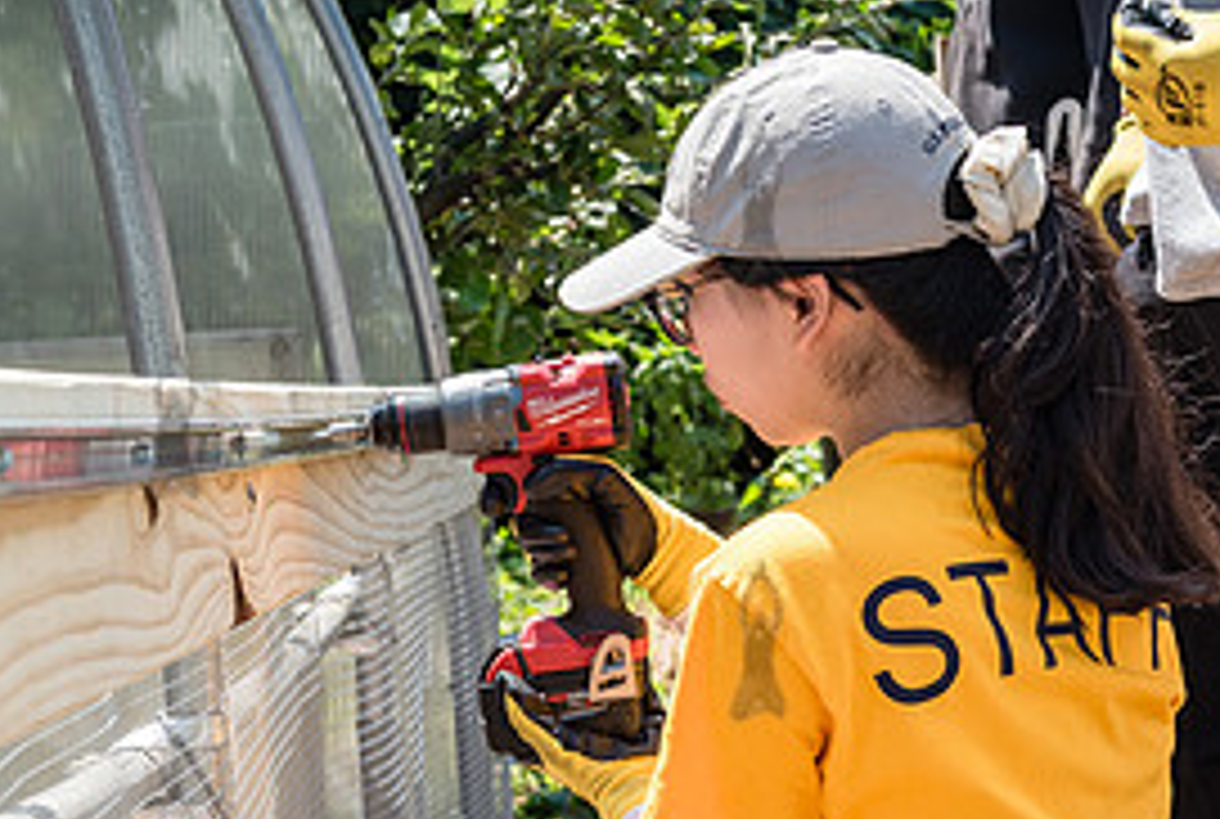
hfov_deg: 19.0
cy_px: 578
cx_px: 857
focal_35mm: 107
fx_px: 3634
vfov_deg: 12.8
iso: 500
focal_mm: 45
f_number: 5.6
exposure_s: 1/640
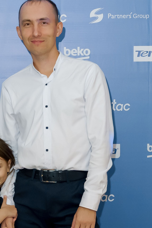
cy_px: 197
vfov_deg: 16.6
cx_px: 34
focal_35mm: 122
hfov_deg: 11.2
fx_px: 773
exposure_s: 1/125
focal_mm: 35
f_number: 5
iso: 3200
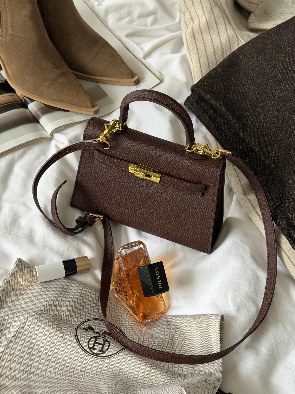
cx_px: 148
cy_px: 197
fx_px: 545
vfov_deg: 39.7
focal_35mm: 48
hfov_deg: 30.3
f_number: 1.78
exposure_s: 1/60
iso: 160
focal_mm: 6.76
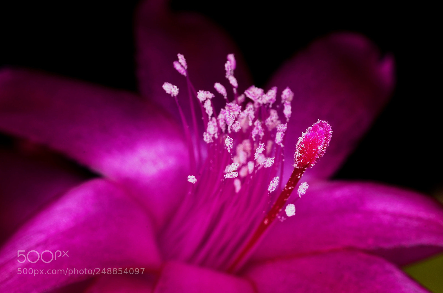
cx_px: 222
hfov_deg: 13.1
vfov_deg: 8.7
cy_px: 146
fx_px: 1934
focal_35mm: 158
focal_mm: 105
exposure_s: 1/250
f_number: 29
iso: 100
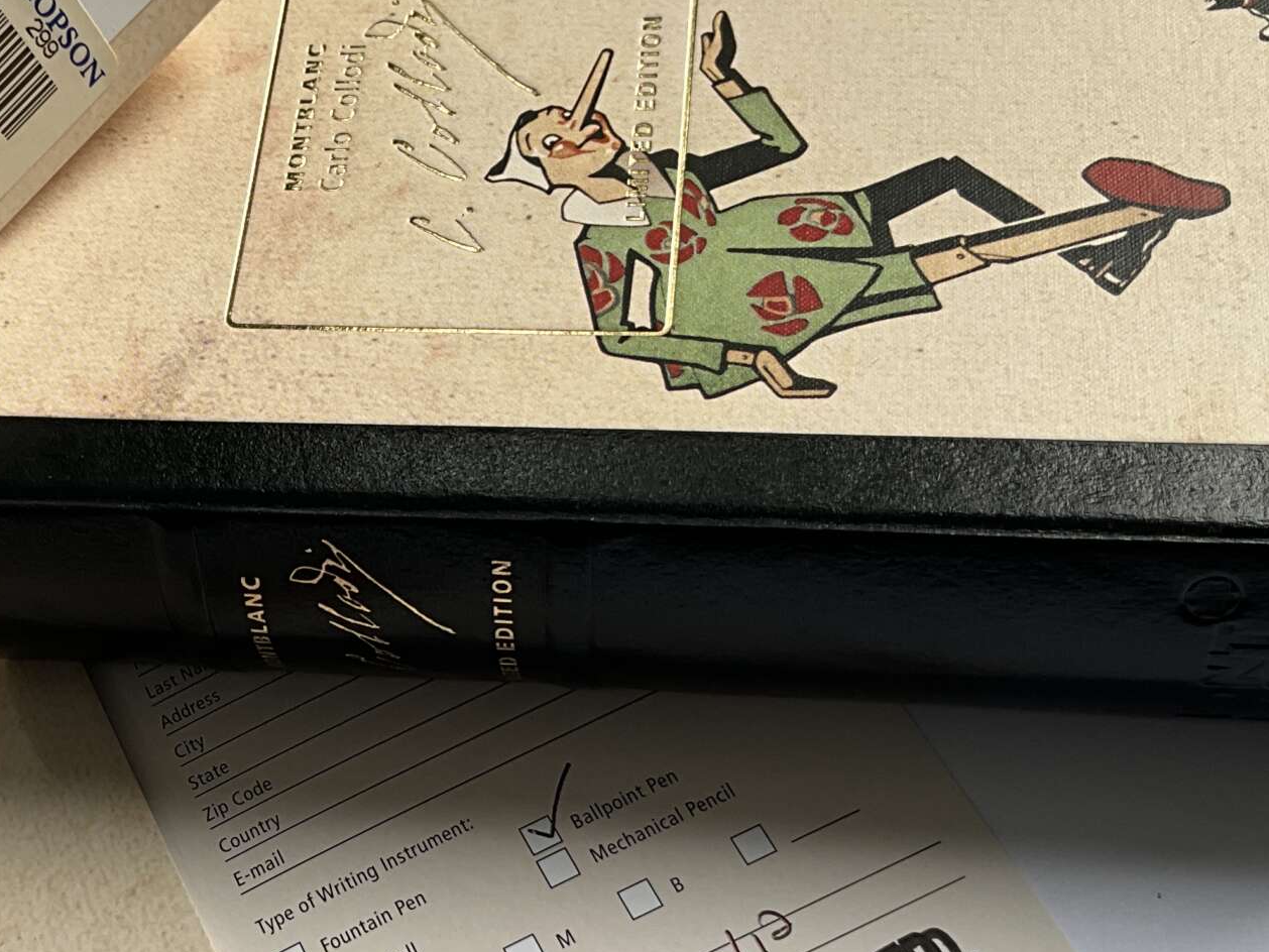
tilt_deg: -59.9
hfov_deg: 32.1
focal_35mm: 59
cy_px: 641
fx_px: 2163
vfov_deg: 24.7
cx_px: 328
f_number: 1.8
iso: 16
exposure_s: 1/122
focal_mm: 3
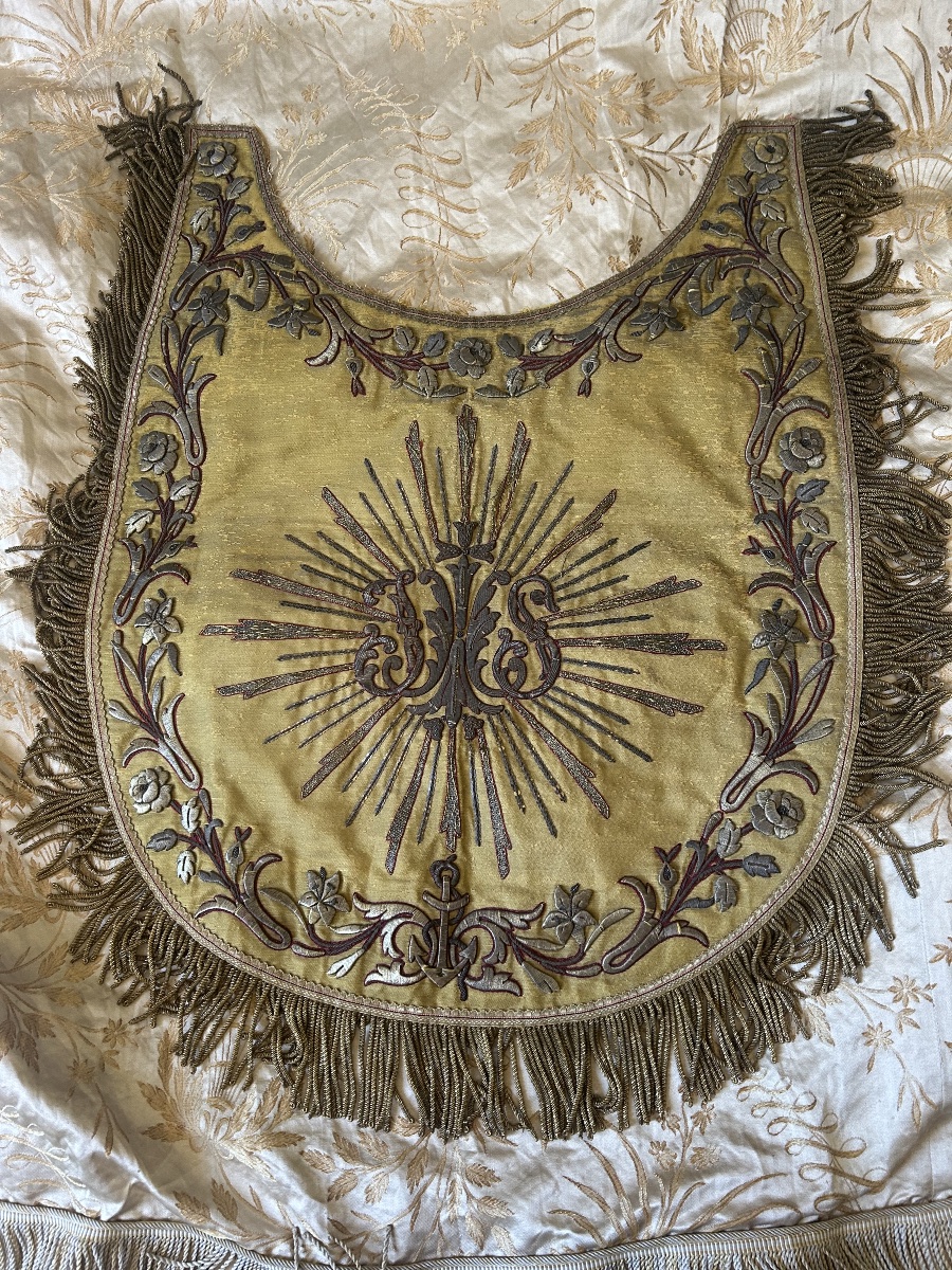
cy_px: 635
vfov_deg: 67.3
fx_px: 953
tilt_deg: -77.1
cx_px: 476
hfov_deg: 53.1
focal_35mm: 26
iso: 160
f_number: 1.5
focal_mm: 5.7
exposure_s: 1/60
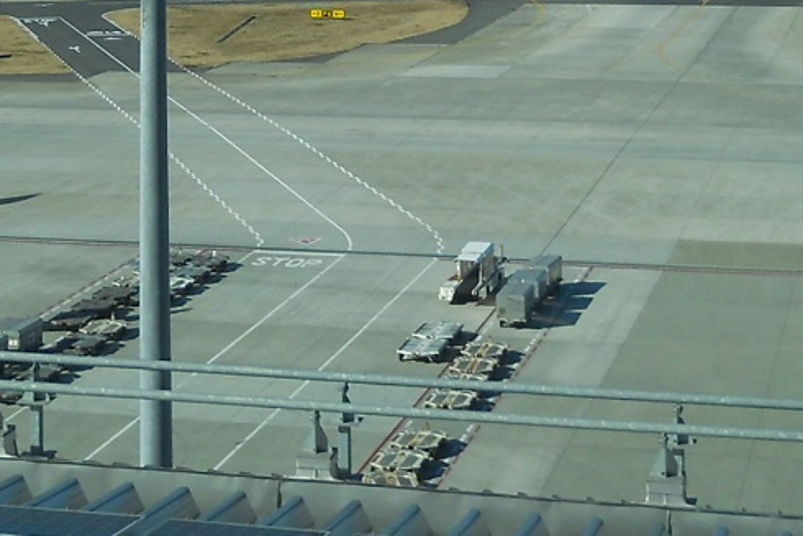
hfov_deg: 19.0
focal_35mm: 107
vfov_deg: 12.5
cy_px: -111
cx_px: 230
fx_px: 2387
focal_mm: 6.72
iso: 80
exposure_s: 1/320
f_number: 5.5
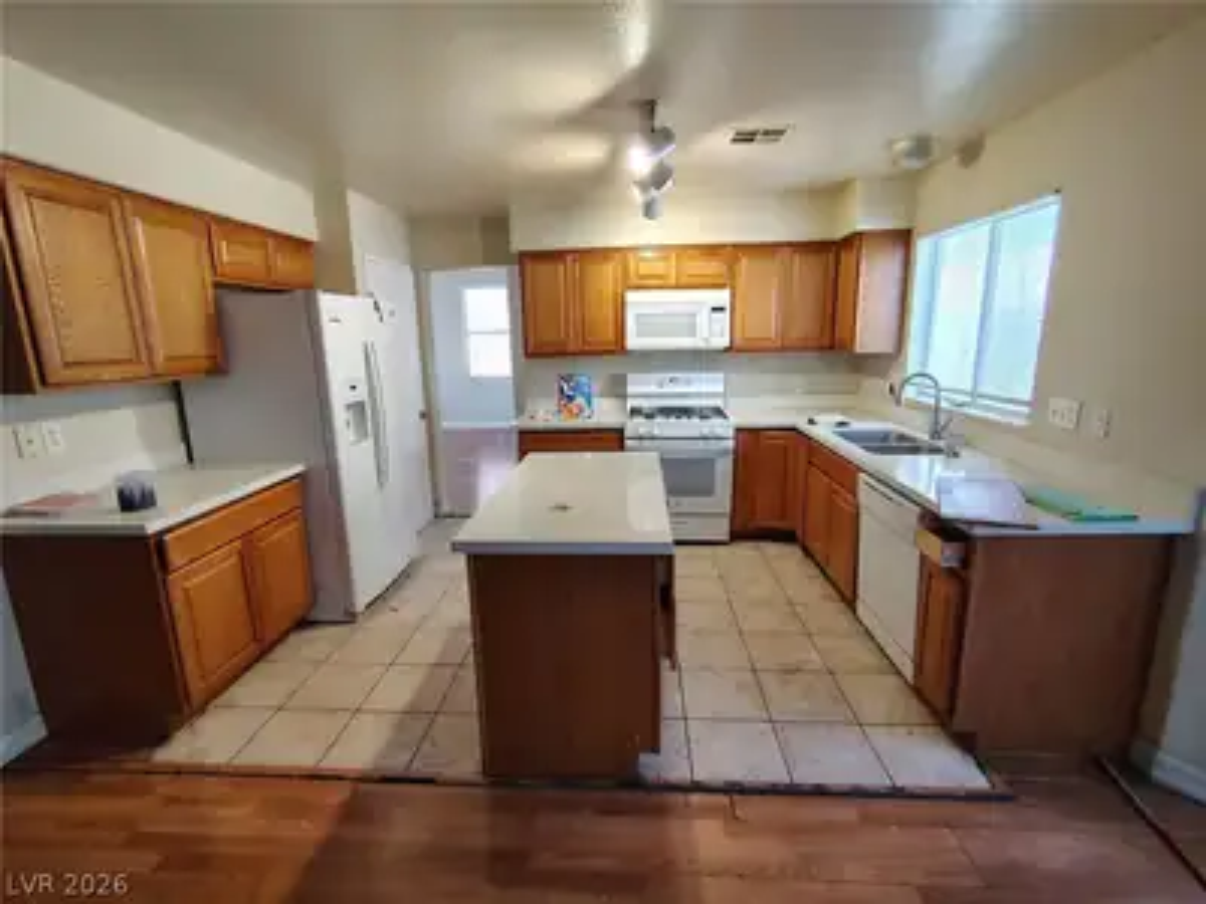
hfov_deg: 94.5
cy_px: 452
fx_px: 557
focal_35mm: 16
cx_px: 603
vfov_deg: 78.1
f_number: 2.2
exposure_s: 1/30
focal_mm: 2.13
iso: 434
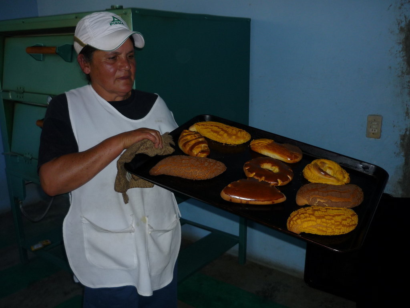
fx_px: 391
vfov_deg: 42.9
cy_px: 154
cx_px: 205
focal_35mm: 33
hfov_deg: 55.4
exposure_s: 1/30
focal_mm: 5.5
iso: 100
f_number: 2.8
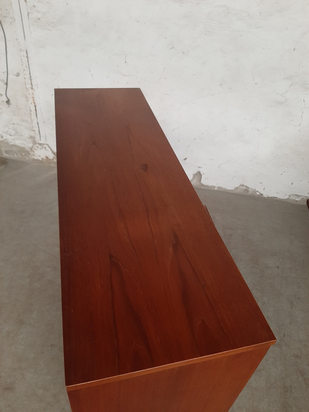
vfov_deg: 67.3
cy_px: 206
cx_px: 154
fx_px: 309
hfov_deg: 53.1
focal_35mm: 26
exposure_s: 1/25
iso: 200
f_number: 1.7
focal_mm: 3.93
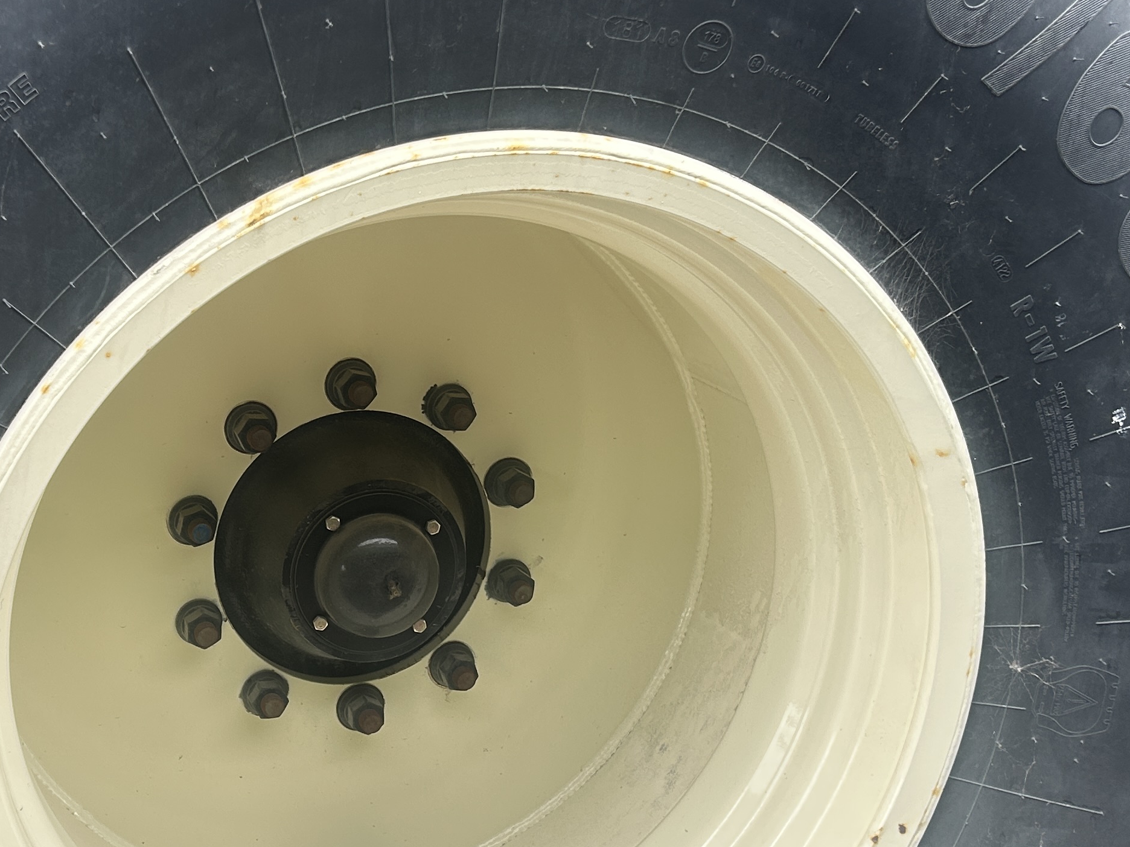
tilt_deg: -16.7
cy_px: 548
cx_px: 356
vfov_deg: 26.0
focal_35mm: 56
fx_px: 1828
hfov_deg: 34.0
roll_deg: +0.6
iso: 40
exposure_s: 1/121
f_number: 1.5
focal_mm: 5.7
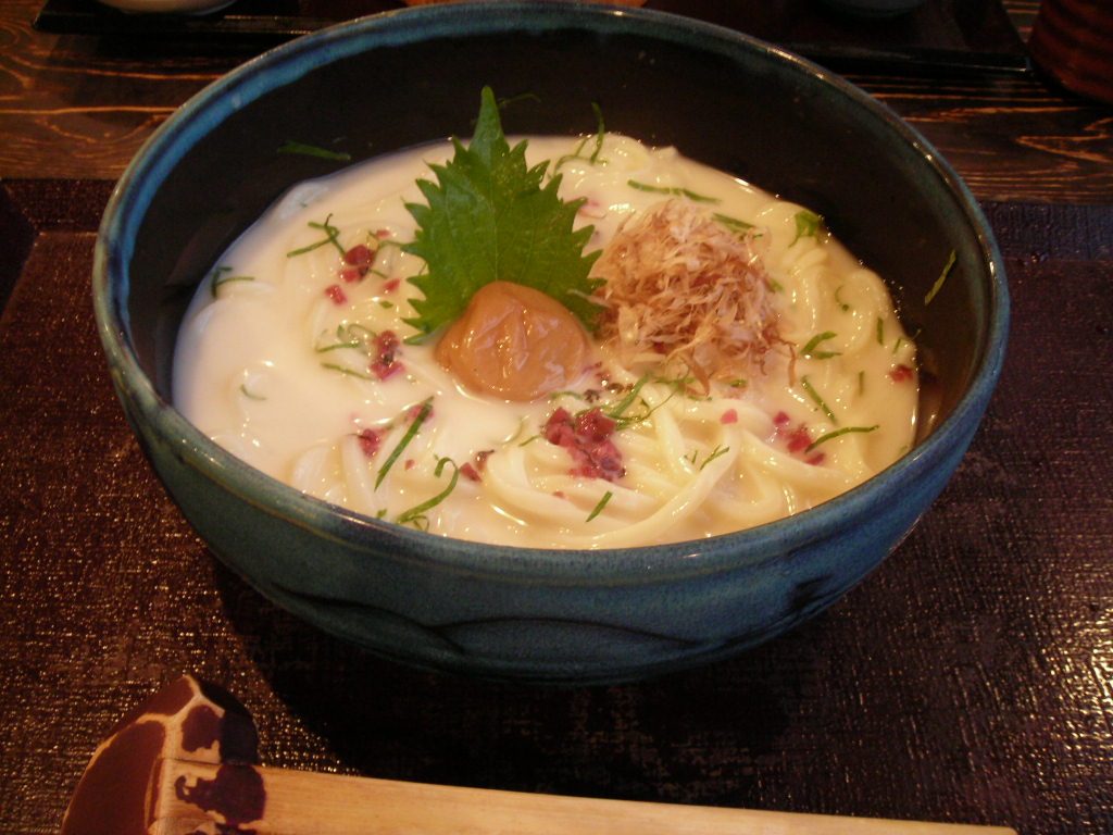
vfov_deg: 37.7
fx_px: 1222
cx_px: 556
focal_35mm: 38
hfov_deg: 49.0
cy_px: 418
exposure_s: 1/4.6
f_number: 3.2
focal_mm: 6.3
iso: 200
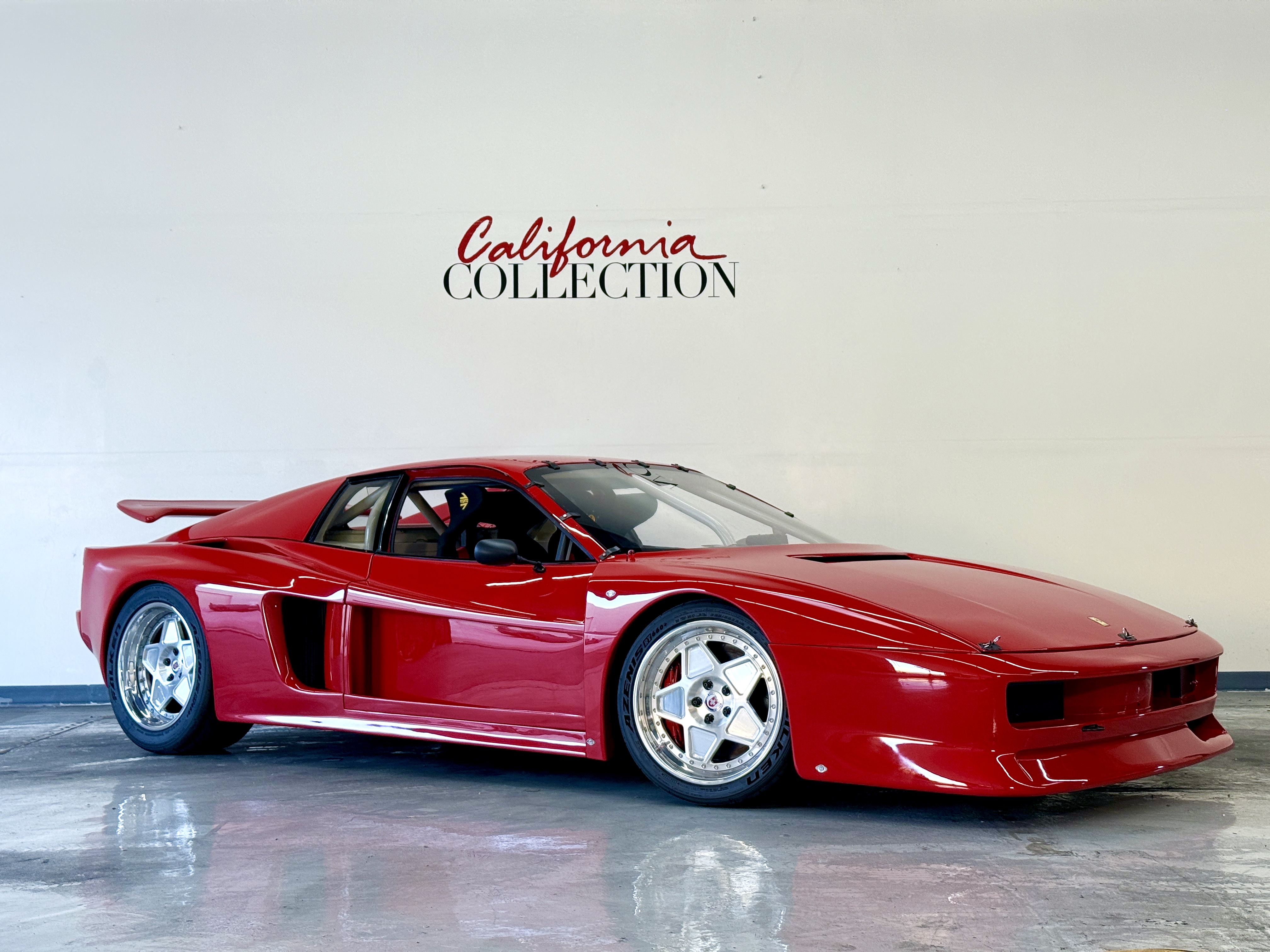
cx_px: 635
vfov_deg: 30.3
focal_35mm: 48
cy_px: 476
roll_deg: +0.4
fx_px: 1761
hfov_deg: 39.7
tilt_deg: +1.7
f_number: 1.78
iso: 100
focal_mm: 6.76
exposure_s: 1/94
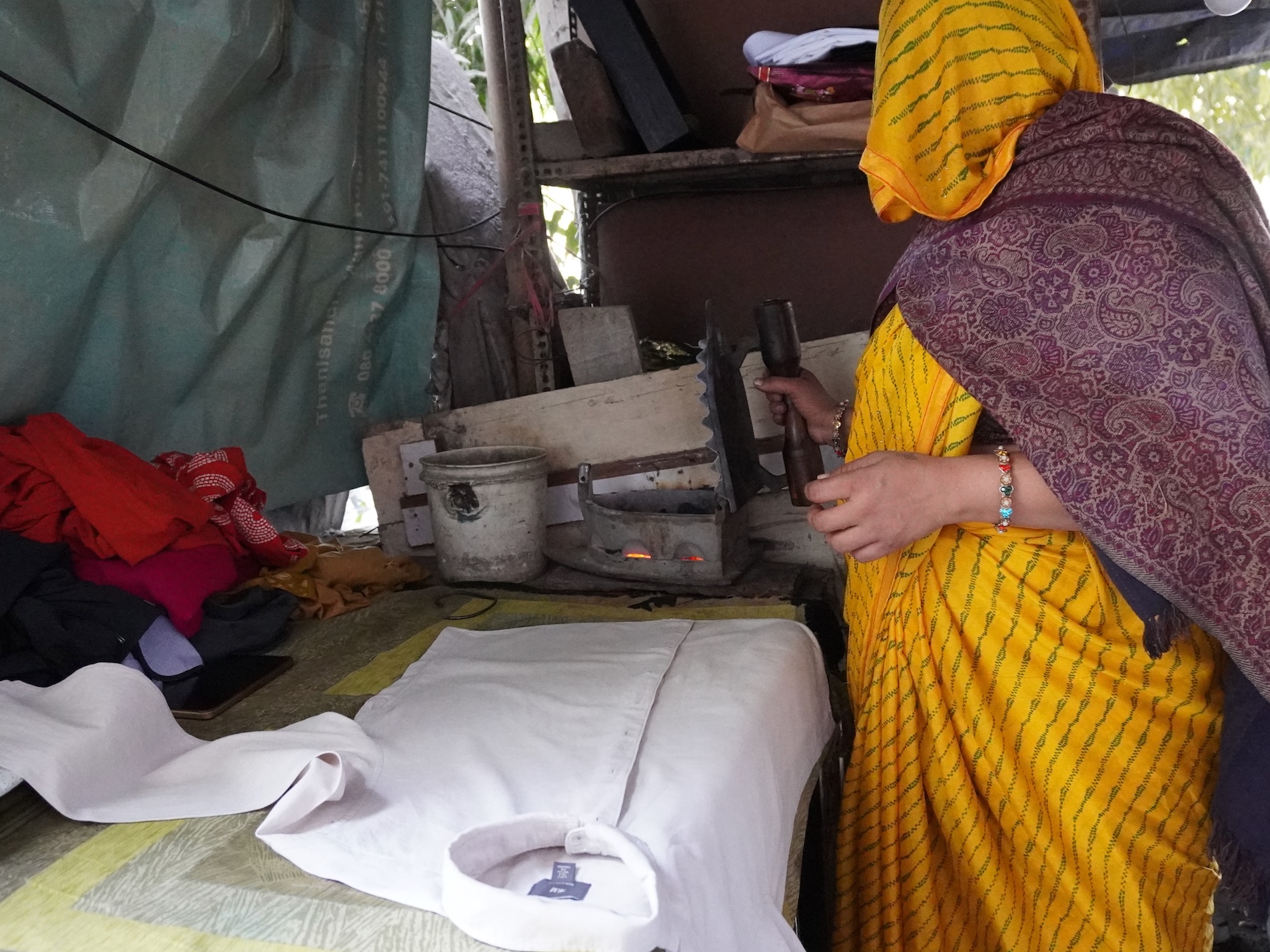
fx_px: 1137
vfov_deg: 45.4
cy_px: 496
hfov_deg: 58.3
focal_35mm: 31
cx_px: 656
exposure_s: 1/160
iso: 6400
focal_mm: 16
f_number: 3.5
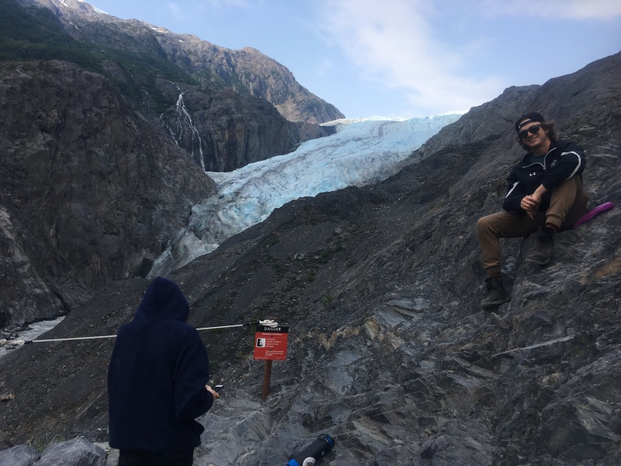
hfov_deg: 61.7
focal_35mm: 29
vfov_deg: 48.2
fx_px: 520
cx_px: 310
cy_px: 233
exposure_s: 1/1202
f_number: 2.2
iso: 25
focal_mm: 4.15
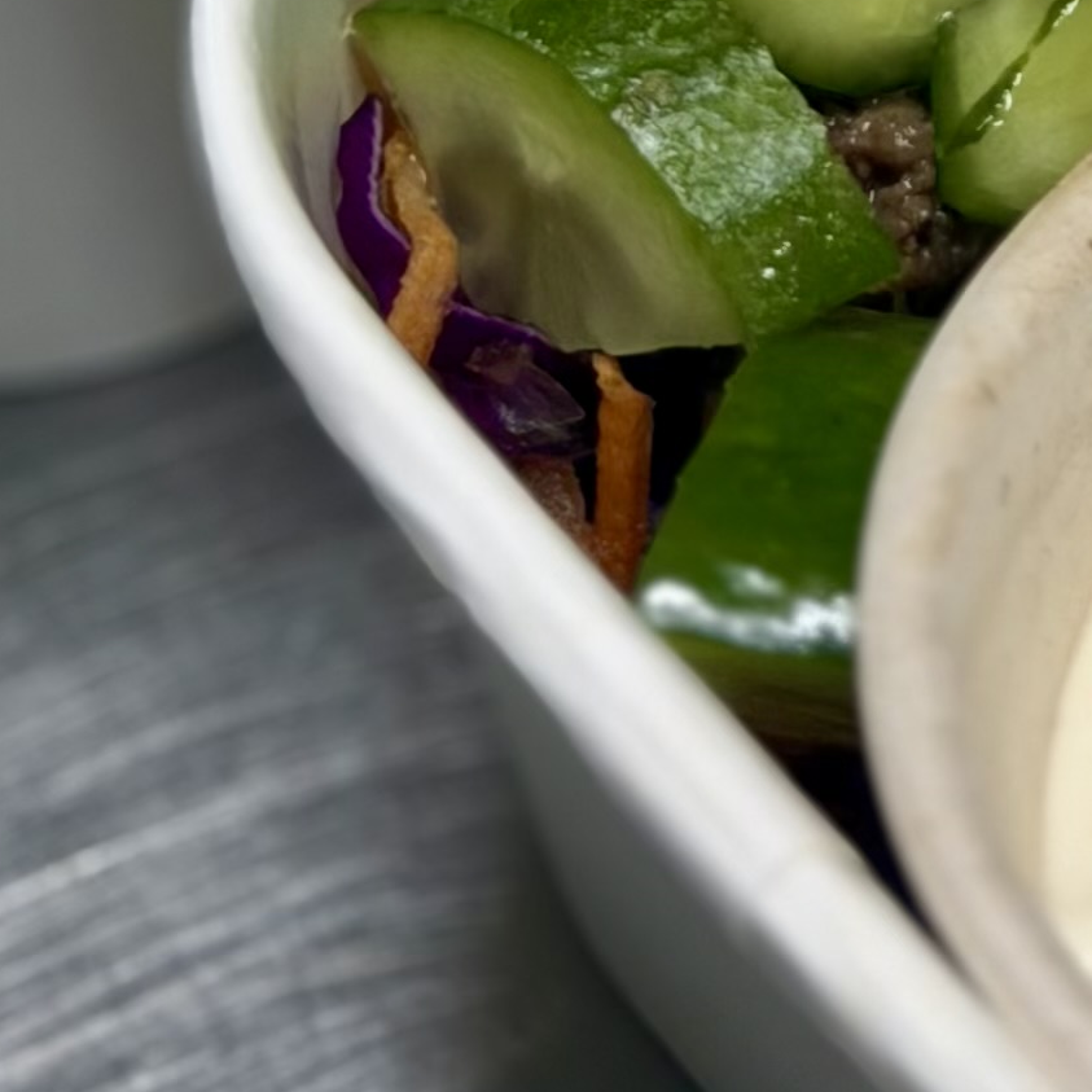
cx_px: 1846
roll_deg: +0.6
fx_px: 7245
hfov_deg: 8.4
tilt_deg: -43.2
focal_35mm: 203
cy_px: -1076
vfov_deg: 8.2
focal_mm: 6.76
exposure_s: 1/100
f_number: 1.78
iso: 100
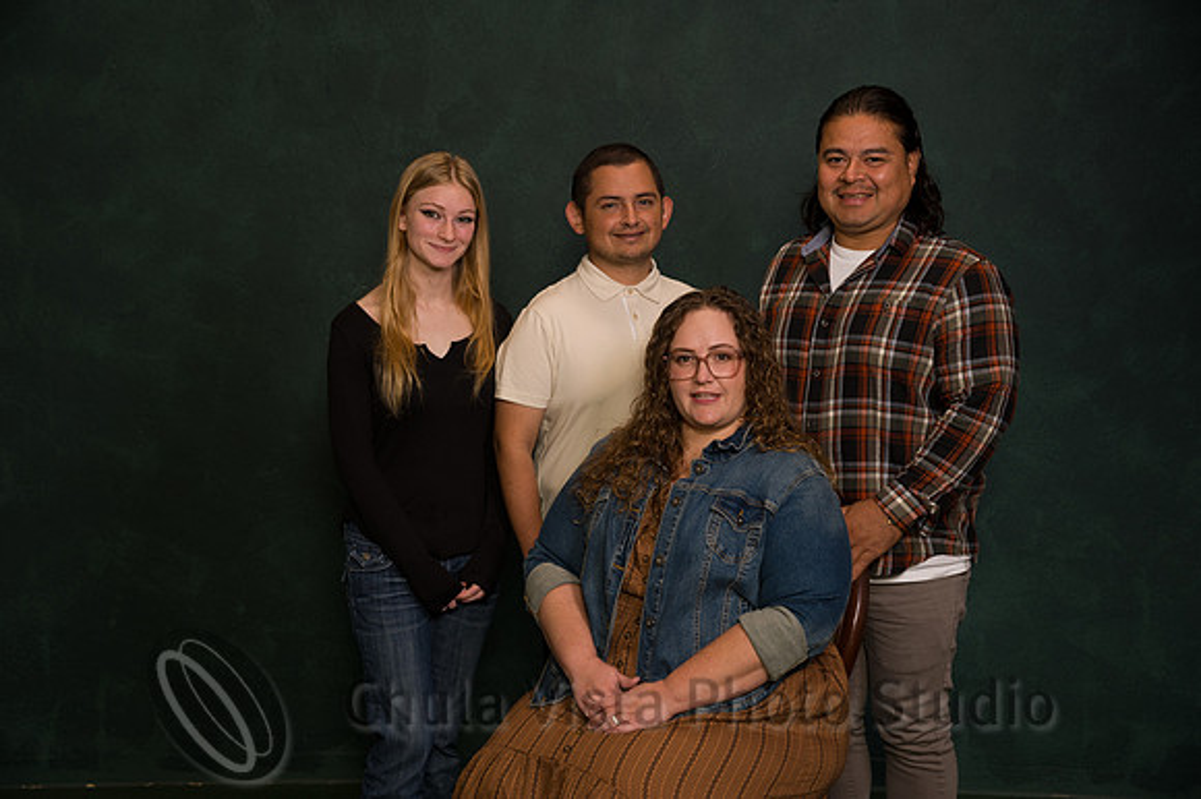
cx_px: 600
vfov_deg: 19.4
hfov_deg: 28.9
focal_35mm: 70
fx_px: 2334
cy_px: 400
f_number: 7.1
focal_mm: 70
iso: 100
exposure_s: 1/125
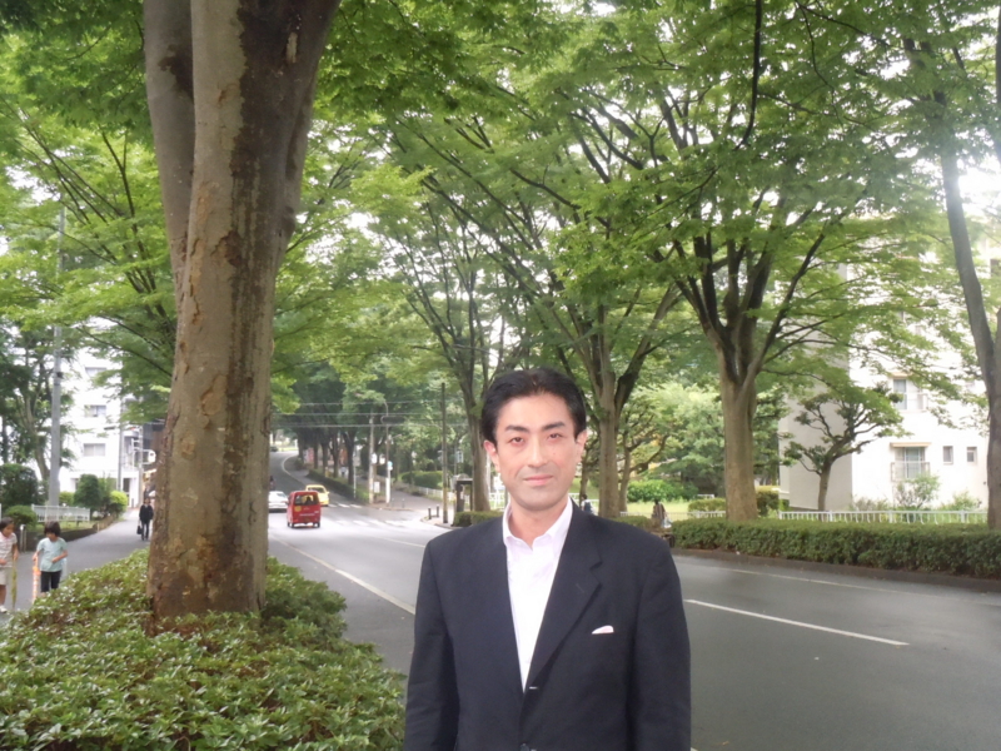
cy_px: 376
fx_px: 1128
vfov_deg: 36.8
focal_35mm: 39
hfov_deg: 47.9
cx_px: 500
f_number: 4.3
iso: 800
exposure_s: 1/30
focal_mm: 6.9
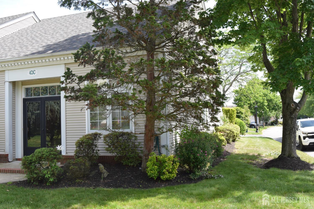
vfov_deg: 36.9
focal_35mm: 36
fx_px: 314
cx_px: 157
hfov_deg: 53.1
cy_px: 104
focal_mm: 24
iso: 320
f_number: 8
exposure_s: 1/250
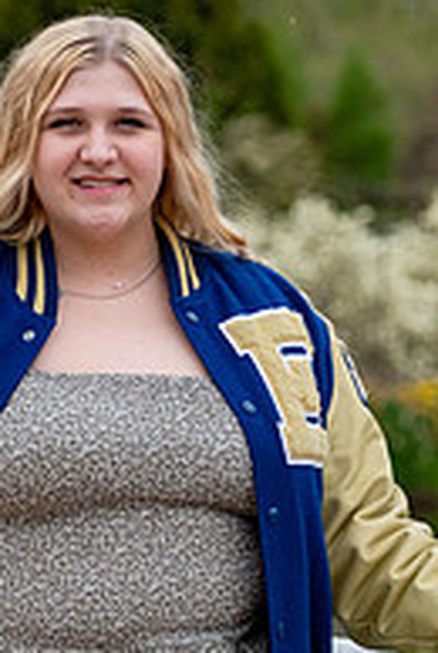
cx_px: 138
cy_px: 337
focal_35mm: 220
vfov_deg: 9.3
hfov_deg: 6.3
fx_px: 4000
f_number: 2.8
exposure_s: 1/1000
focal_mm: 63.4
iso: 250
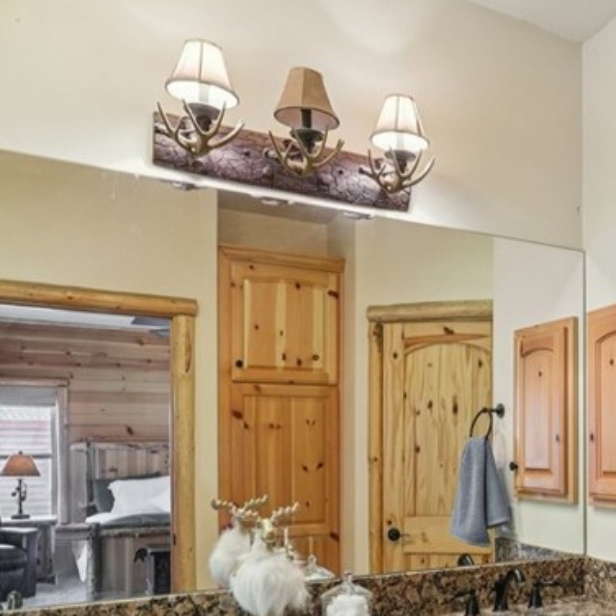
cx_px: 573
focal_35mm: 38
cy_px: 451
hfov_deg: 39.9
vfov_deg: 42.5
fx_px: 768
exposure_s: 1/4
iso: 400
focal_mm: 16.5
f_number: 8
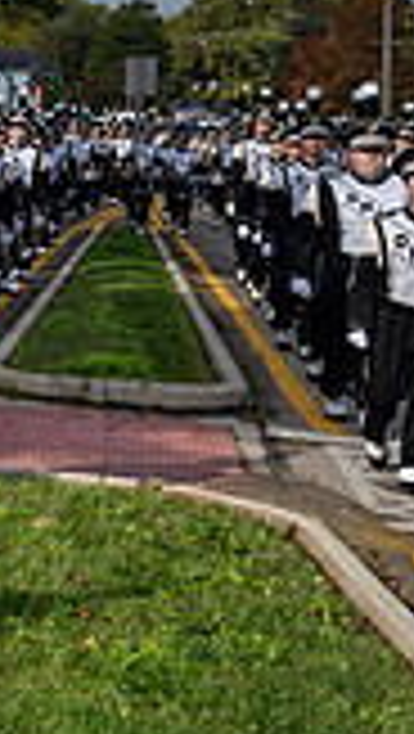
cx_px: -765
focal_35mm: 95
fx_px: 1849
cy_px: 227
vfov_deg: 22.3
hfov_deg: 10.0
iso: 125
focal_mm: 25.5
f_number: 4
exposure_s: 1/1600
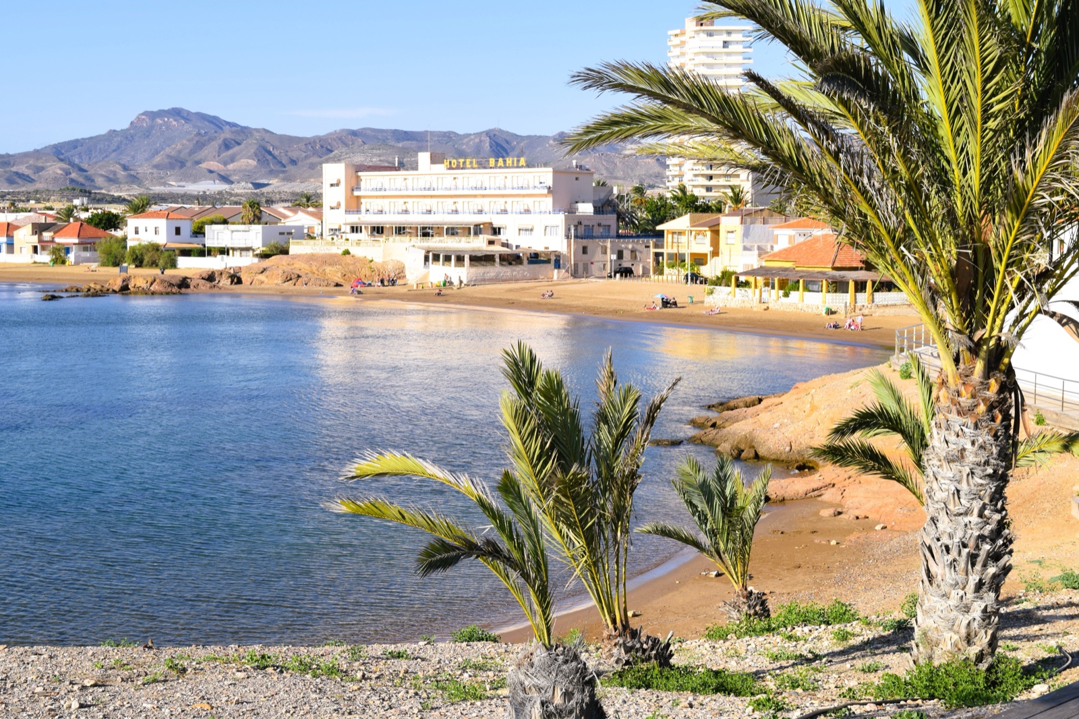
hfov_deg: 38.9
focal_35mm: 51
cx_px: 540
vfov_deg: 26.5
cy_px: 360
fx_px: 1528
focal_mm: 34
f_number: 10
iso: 200
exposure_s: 1/400
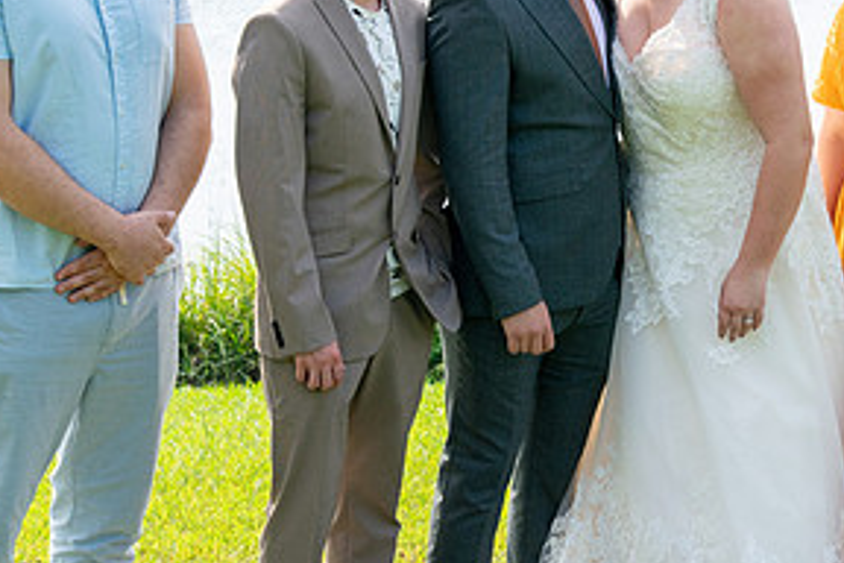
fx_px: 3891
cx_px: 618
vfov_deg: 8.3
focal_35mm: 166
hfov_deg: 12.3
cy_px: 216
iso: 200
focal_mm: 55
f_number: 8
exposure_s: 1/250
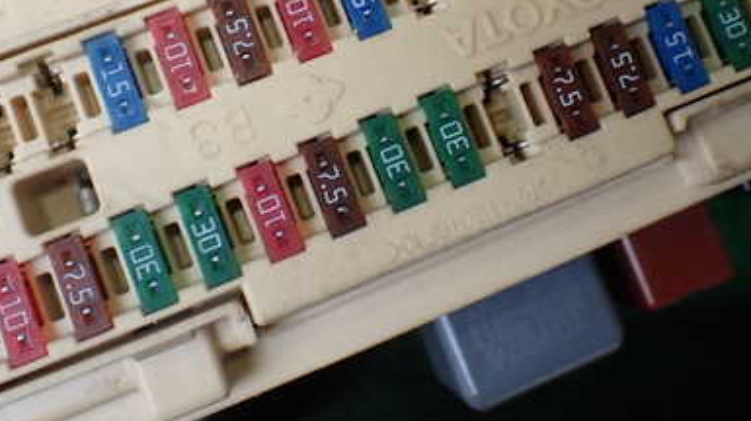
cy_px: 45
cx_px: 369
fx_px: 1015
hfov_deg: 40.6
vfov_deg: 22.9
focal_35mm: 51
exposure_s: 1/250
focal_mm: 5.4
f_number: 2.3
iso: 100
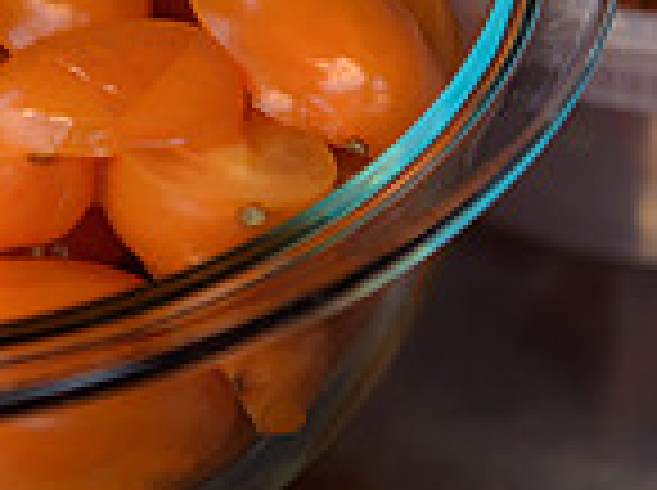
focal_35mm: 237
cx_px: -81
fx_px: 4491
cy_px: 56
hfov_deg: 8.3
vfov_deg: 6.2
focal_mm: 62
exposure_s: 1/2500
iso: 250
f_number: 3.2
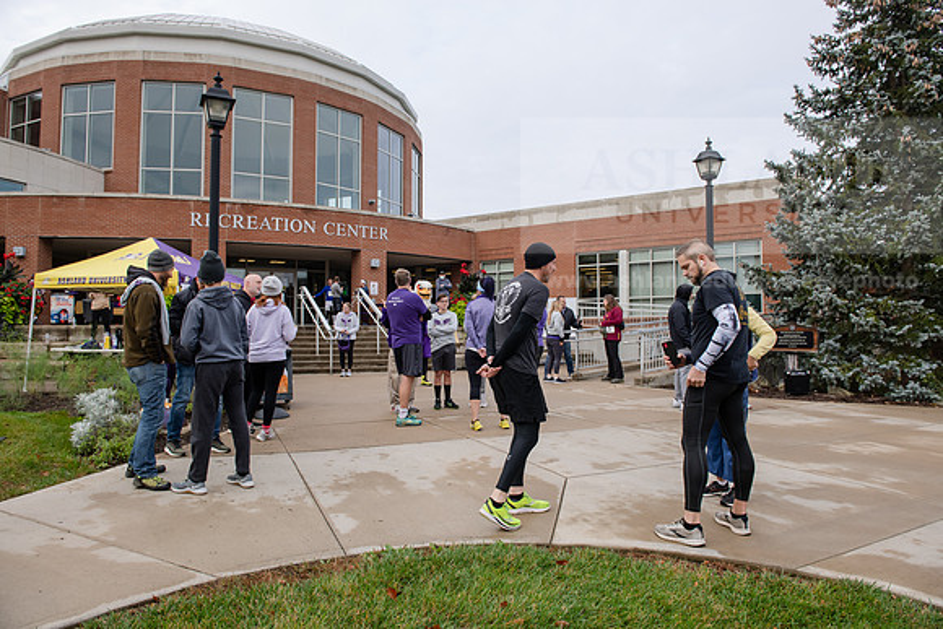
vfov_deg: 53.2
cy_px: 314
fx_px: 629
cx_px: 472
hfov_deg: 73.7
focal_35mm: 24
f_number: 5.6
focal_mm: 24
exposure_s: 1/320
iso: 400
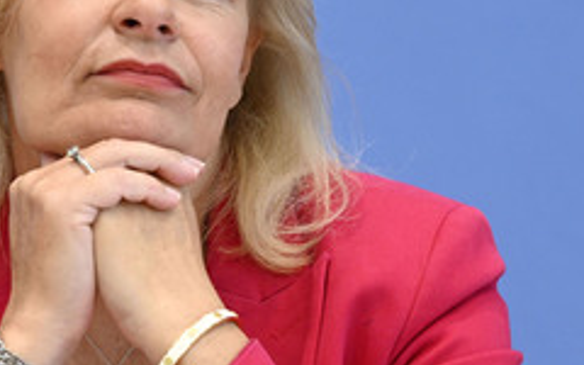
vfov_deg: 4.9
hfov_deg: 7.8
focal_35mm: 268
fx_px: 4265
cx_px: 184
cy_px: 110
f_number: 6.3
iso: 5000
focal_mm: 140
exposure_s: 1/500
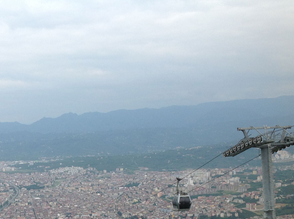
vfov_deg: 23.1
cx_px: 72
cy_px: 193
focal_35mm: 62
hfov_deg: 30.7
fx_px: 526
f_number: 2.4
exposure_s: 1/1374
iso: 50
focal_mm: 4.28
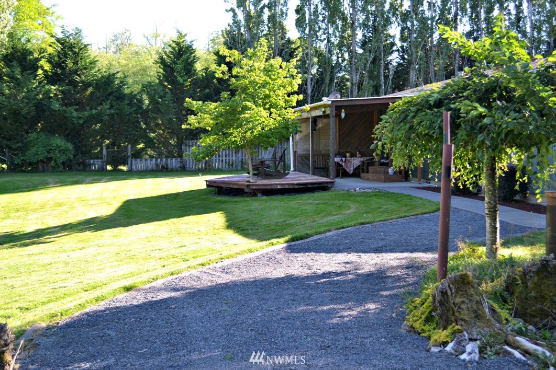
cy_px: 188
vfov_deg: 29.2
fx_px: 710
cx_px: 279
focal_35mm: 46
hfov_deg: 42.7
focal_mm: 30
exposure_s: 1/500
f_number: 4.5
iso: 640
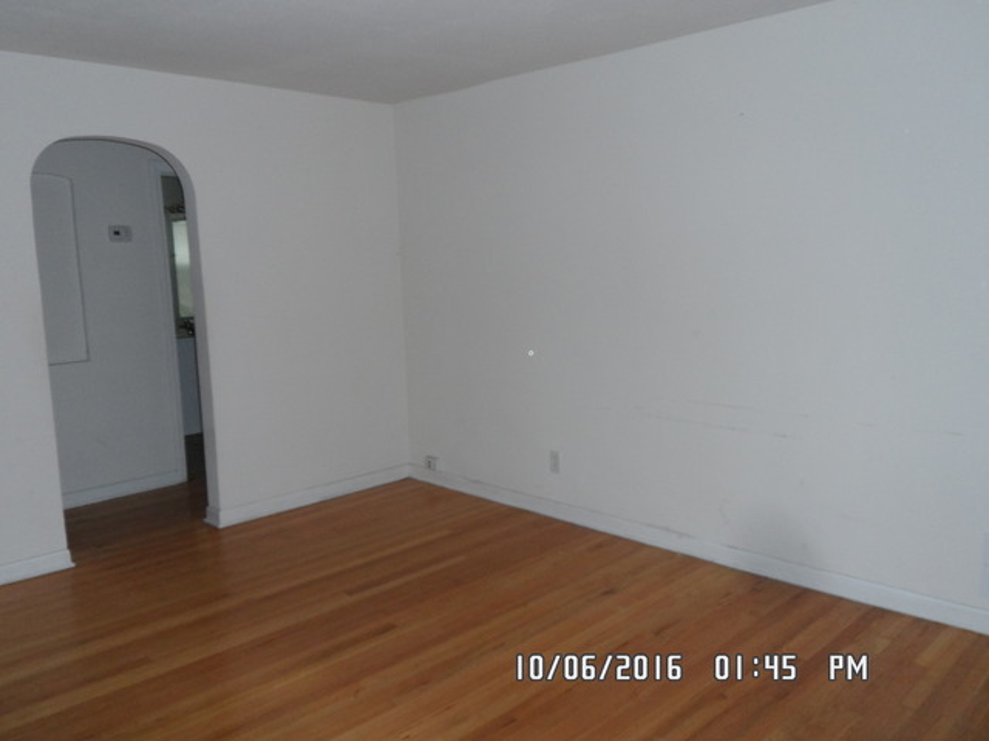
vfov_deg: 49.7
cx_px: 494
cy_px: 370
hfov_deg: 63.4
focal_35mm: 28
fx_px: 800
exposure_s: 1/30
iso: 240
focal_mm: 4.9
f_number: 3.1
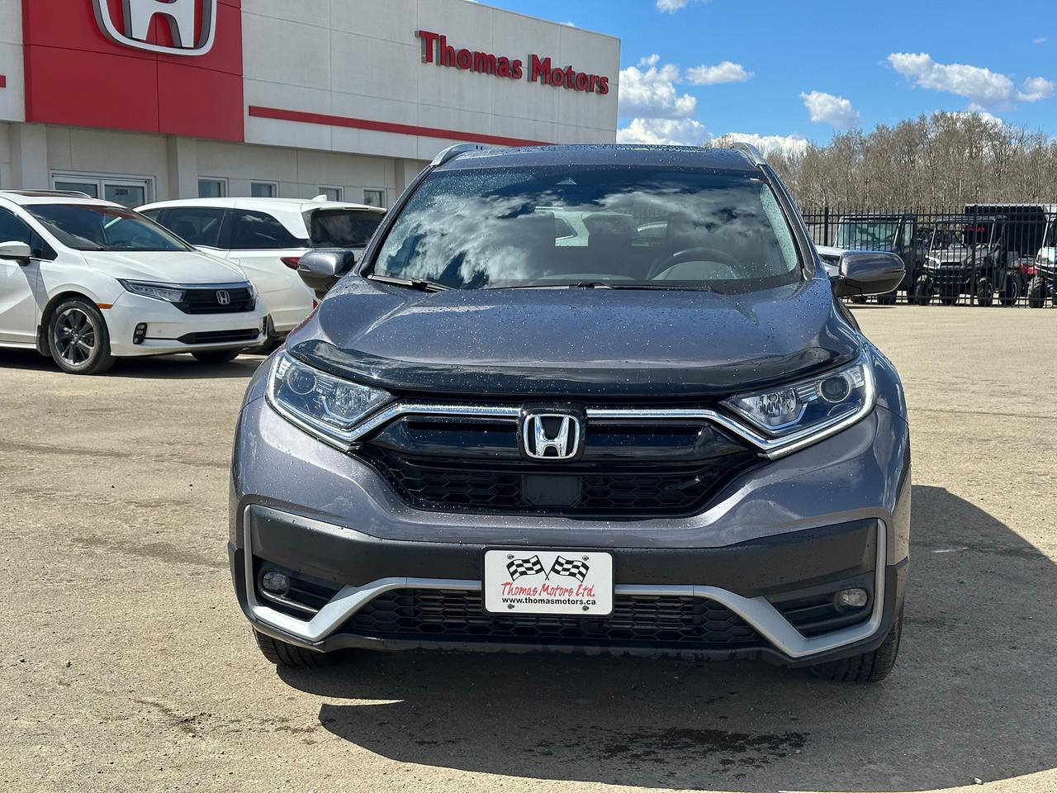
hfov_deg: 39.7
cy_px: 396
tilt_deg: -4.8
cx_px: 528
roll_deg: -0.7
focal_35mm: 48
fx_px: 1466
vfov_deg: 30.3
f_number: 1.78
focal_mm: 6.86
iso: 64
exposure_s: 1/3257
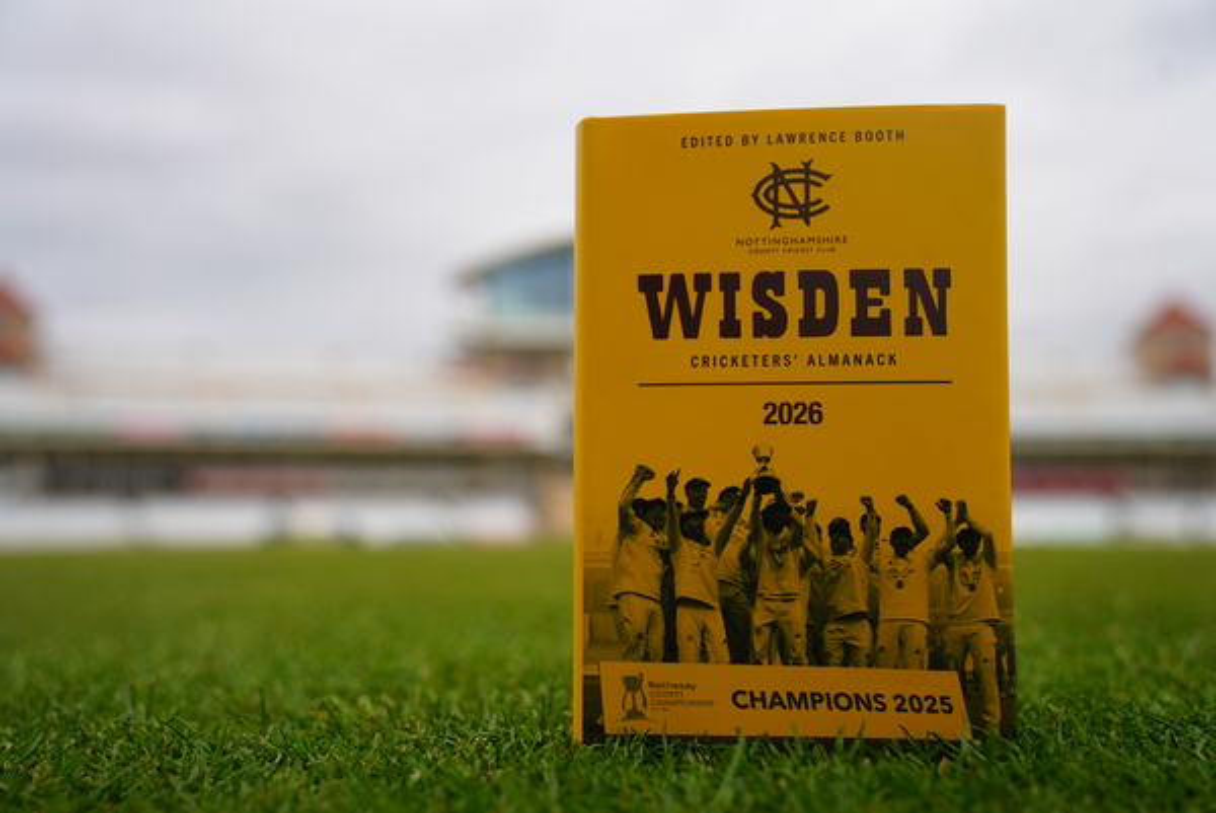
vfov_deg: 29.3
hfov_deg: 42.7
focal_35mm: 46
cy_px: 406
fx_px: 1555
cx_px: 608
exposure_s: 1/125
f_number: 5
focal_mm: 46
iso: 80
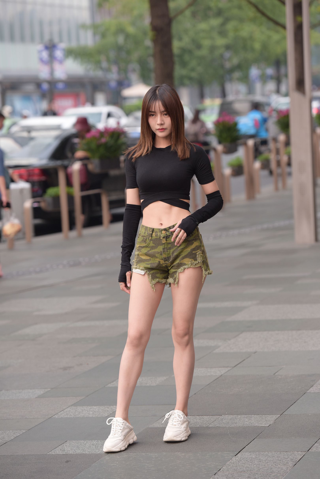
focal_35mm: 135
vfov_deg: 15.2
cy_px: 240
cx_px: 160
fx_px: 1799
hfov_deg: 10.2
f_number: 4
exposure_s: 1/800
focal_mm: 135
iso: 640
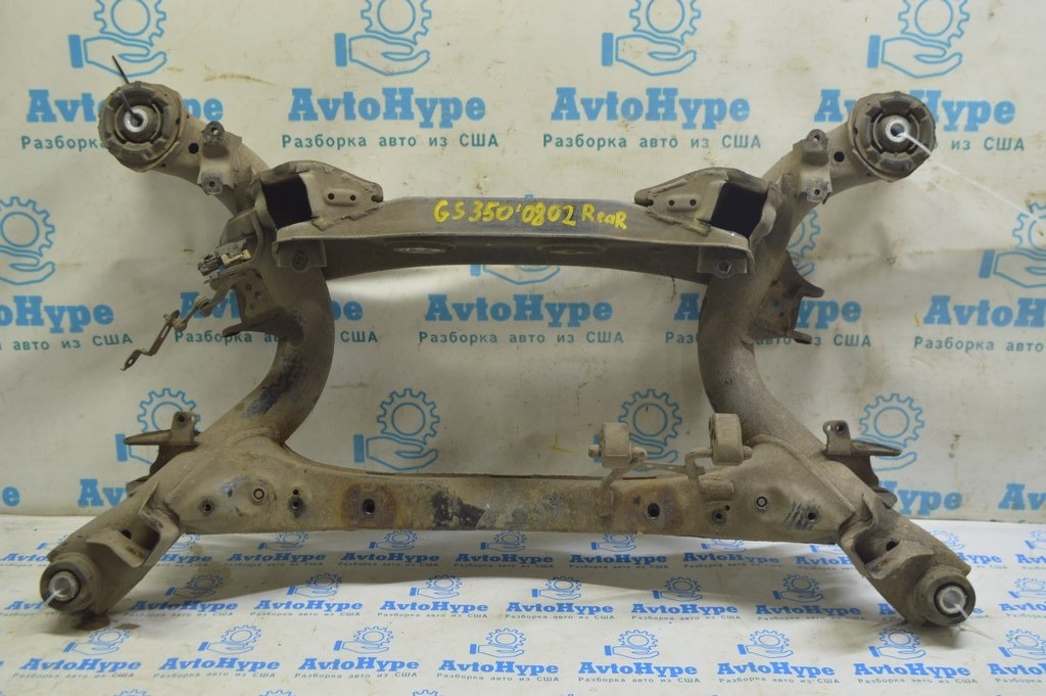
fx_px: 1002
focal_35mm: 34
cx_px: 523
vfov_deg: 38.3
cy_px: 348
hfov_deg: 55.1
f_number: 5.6
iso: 400
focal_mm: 23
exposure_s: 1/20
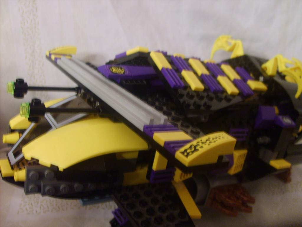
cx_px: 151
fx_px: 305
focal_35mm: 35
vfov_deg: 40.7
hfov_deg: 52.6
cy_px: 114
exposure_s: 1/6
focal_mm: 5.8
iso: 140
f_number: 2.8
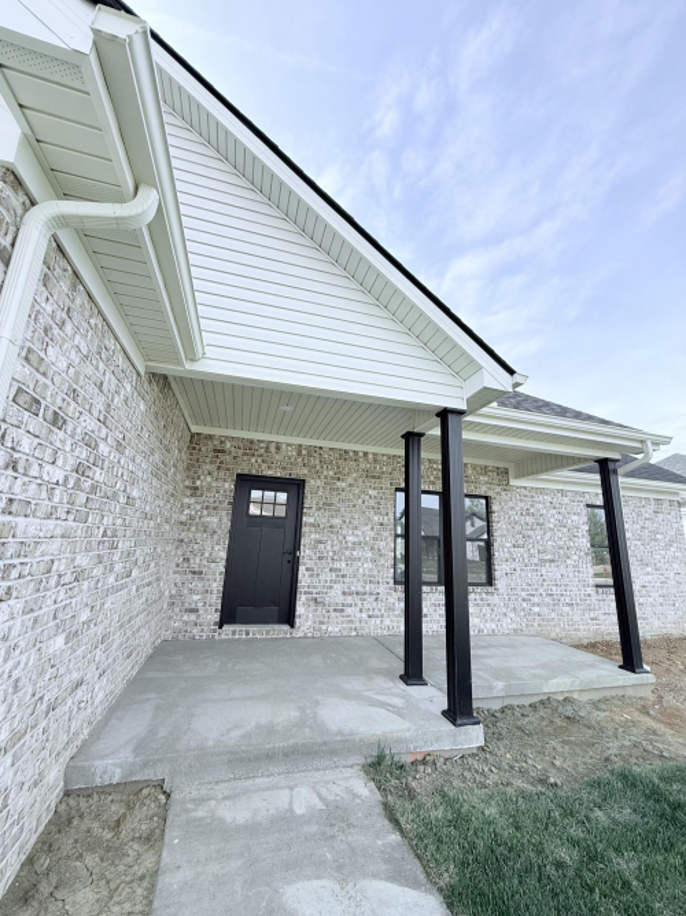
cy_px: 458
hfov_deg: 85.7
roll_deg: -3.0
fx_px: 370
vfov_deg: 102.1
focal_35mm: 14
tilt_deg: +13.4
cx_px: 343
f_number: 2.2
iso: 50
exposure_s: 1/619
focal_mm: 2.22
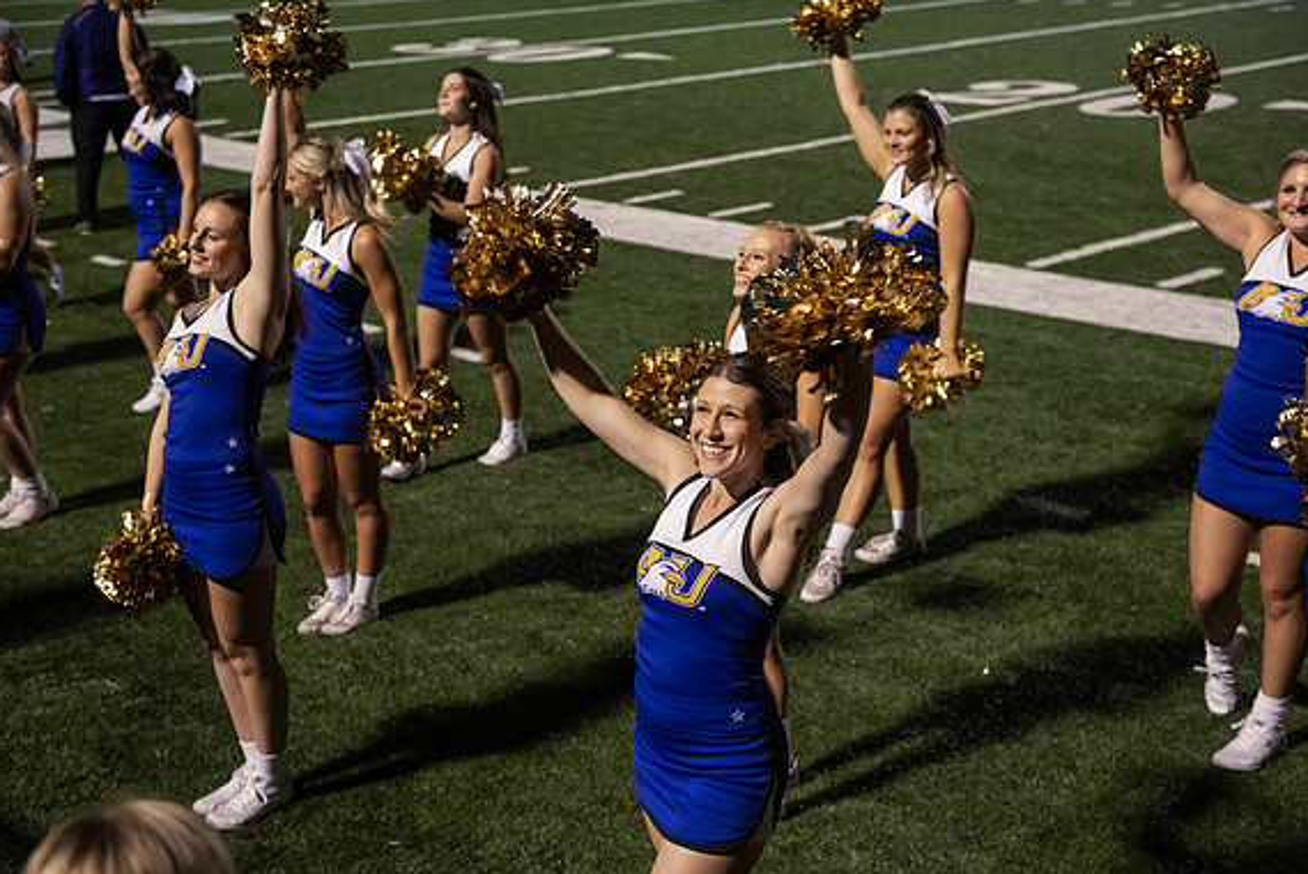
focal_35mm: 53
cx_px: 657
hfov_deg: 37.5
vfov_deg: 25.5
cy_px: 440
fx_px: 1927
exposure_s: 1/400
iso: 4000
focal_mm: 52
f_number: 3.5
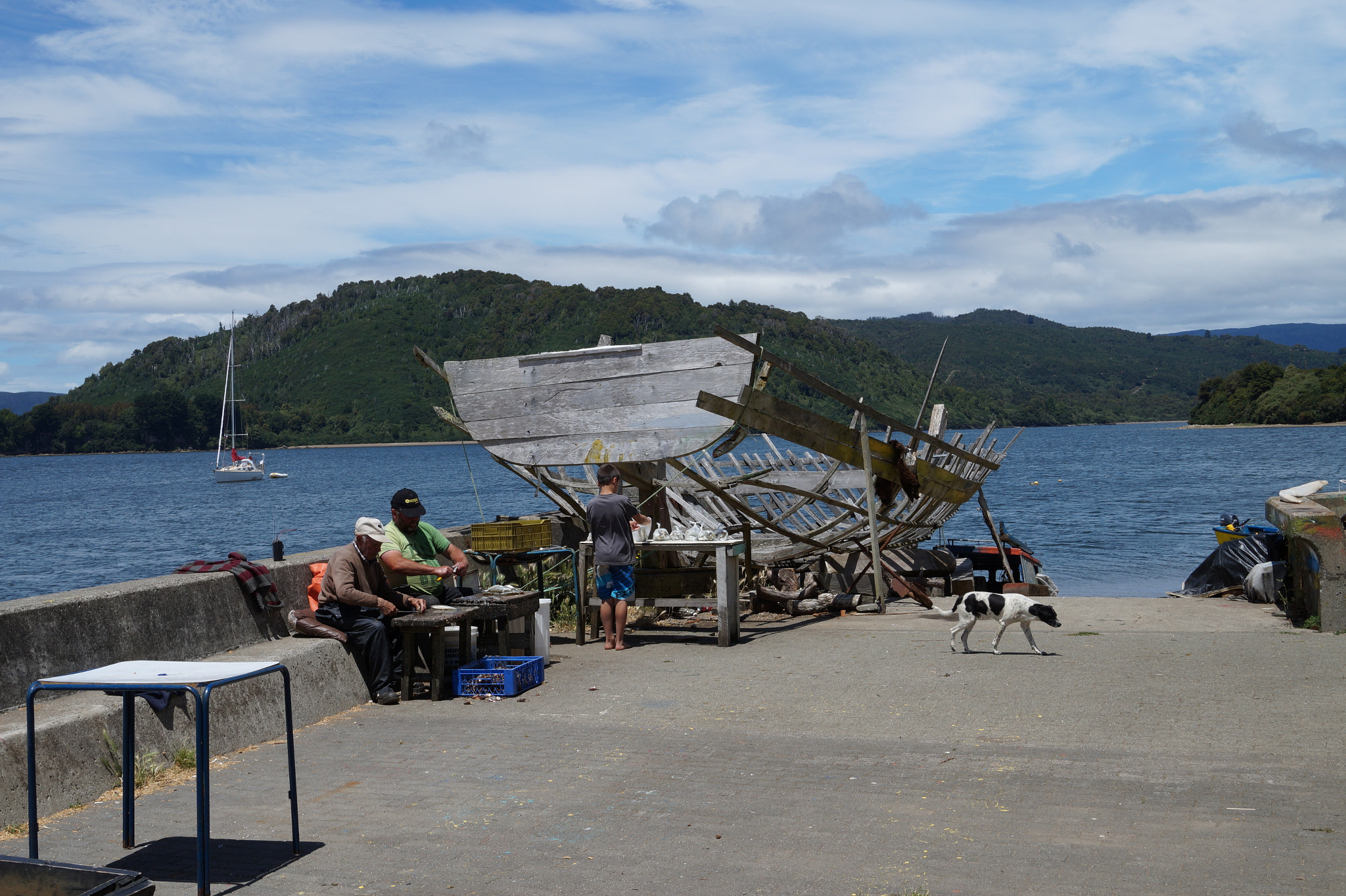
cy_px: 448
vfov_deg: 30.8
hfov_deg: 45.0
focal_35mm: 44
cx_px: 673
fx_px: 1625
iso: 100
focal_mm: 29
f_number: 11
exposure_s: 1/250
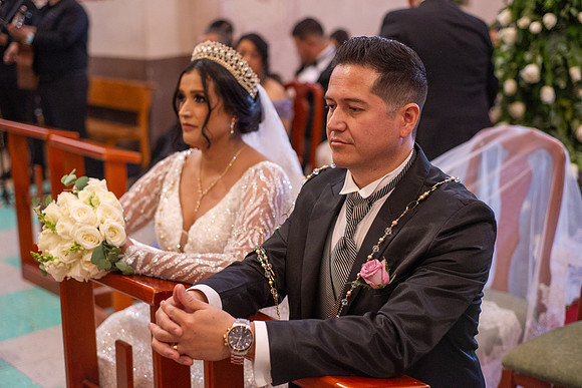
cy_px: 194
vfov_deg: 27.0
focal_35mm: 50
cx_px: 291
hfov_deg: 39.6
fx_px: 808
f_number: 2.8
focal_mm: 50
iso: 2500
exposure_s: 1/125
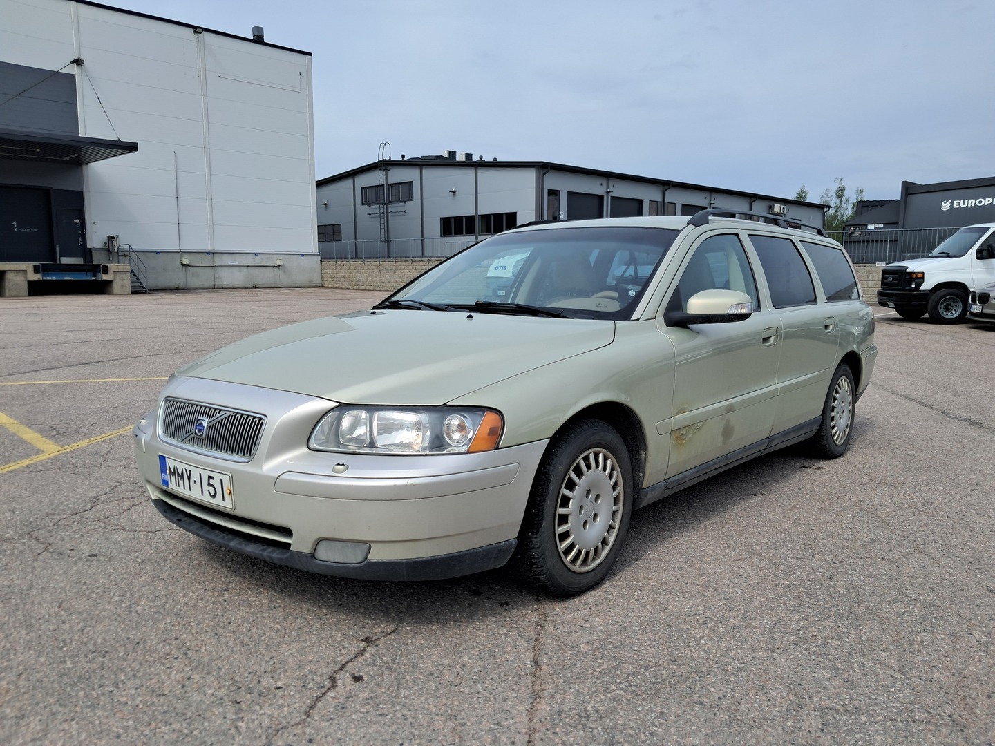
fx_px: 776
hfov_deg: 65.3
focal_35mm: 27
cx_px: 498
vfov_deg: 51.4
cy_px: 373
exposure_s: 1/687
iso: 50
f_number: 1.8
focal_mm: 4
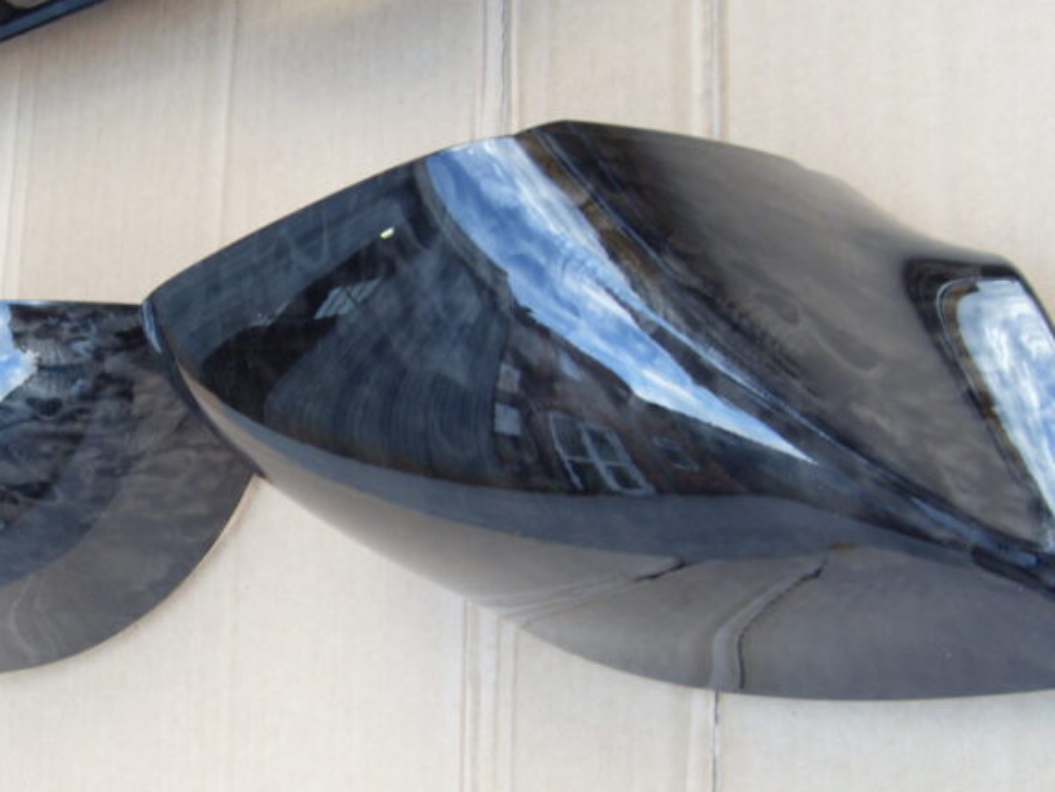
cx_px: 434
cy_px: 425
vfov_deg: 29.7
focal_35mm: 49
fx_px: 1494
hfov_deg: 38.8
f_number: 2.8
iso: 100
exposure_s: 1/60
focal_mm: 6.3
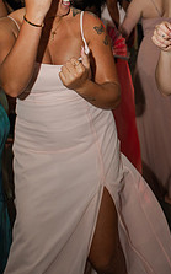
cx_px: 181
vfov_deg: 27.6
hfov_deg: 17.5
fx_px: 538
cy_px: 27
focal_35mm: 72
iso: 800
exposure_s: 1/200
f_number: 3.2
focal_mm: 35
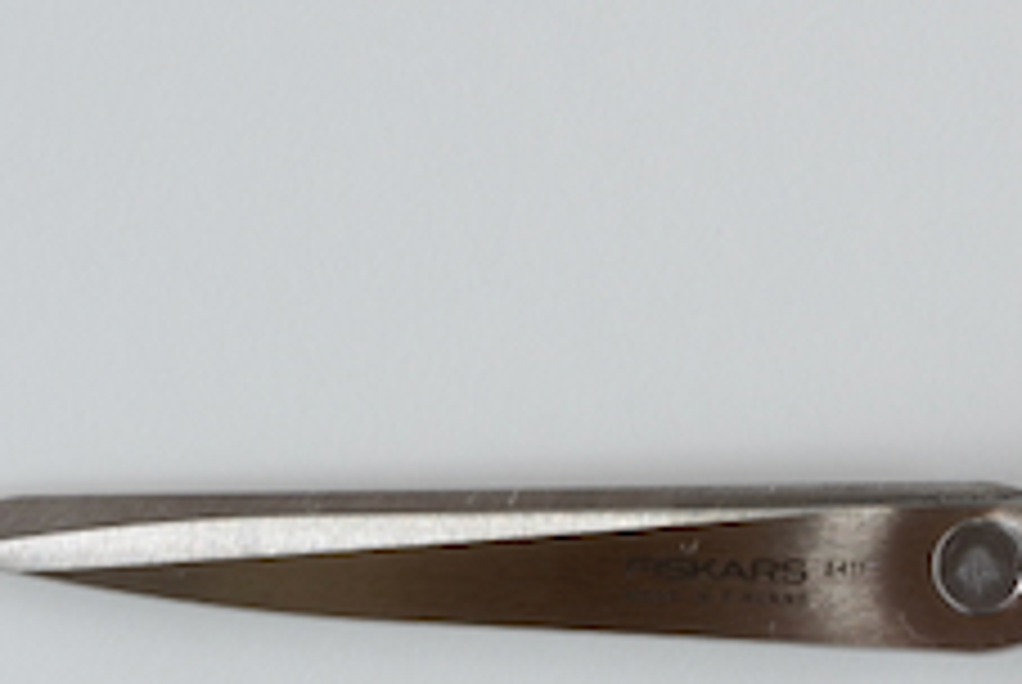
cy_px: 576
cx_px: 1103
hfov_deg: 13.9
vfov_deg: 9.5
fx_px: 4093
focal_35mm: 144
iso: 400
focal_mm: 34
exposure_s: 1/30
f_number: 8
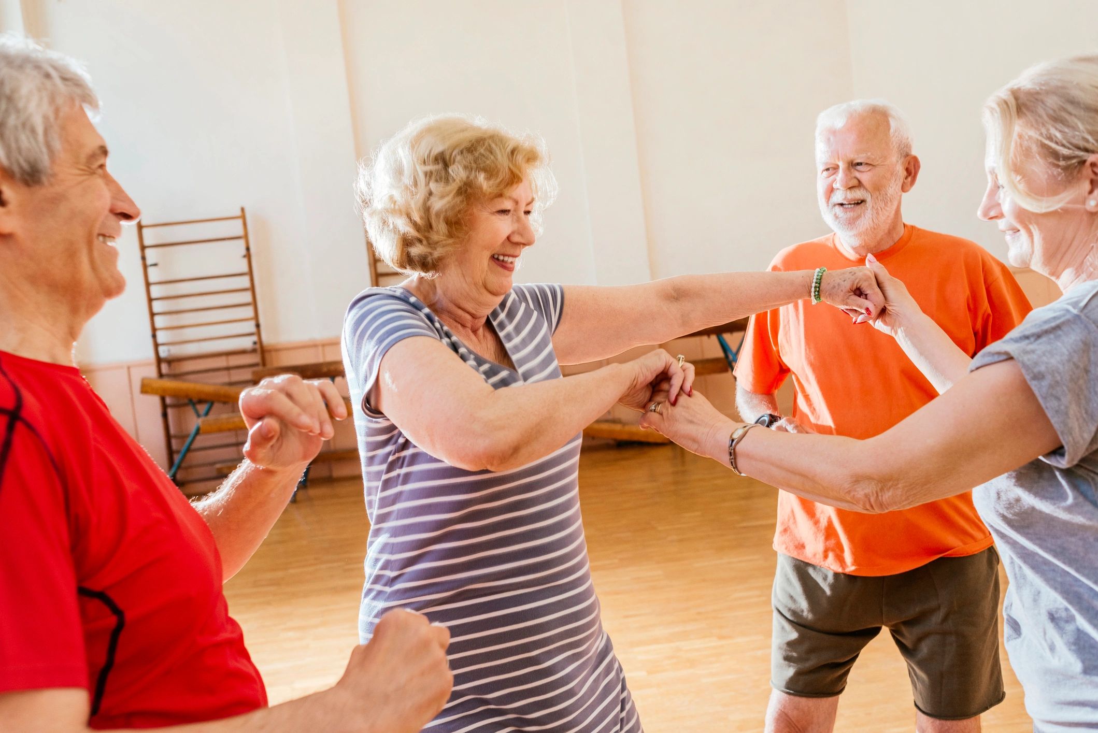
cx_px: 549
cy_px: 366
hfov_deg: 54.4
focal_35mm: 35
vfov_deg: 37.9
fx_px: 1068
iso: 400
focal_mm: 35
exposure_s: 1/125
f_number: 5
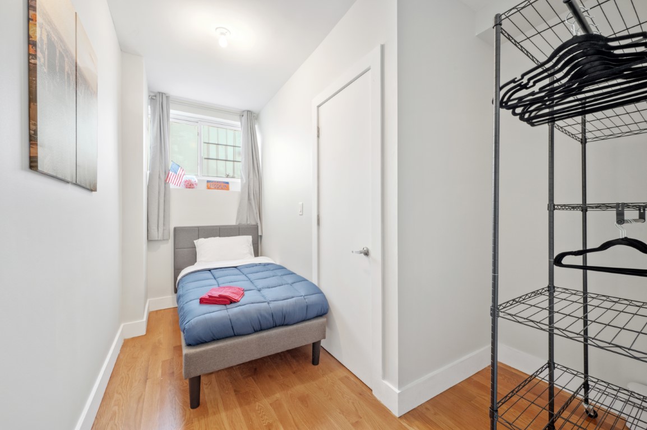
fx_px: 251
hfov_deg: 104.3
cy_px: 215
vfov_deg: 81.1
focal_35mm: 14
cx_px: 324
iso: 320
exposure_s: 2
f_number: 11
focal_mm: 14
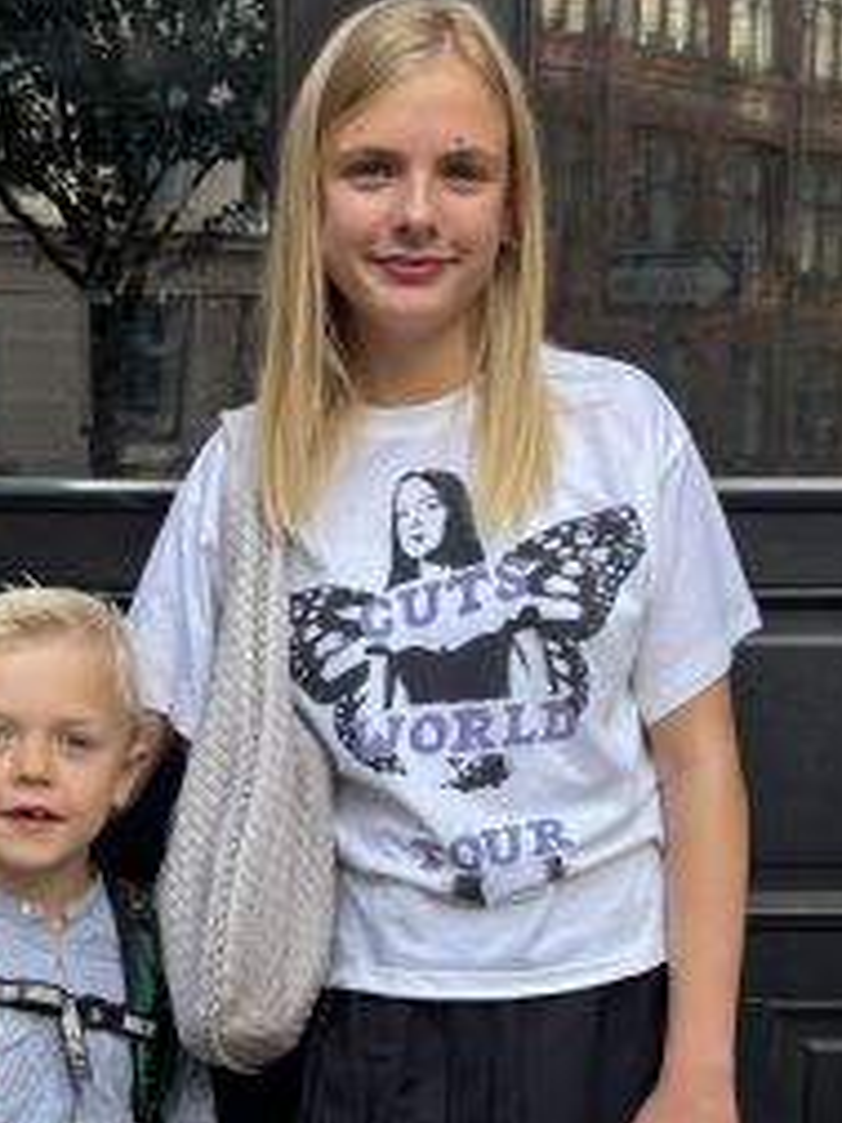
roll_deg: -0.5
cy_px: 967
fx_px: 2011
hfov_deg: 23.6
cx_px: 303
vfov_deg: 30.1
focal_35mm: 62
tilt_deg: -11.7
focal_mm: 5.96
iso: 40
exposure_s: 1/156
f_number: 1.6
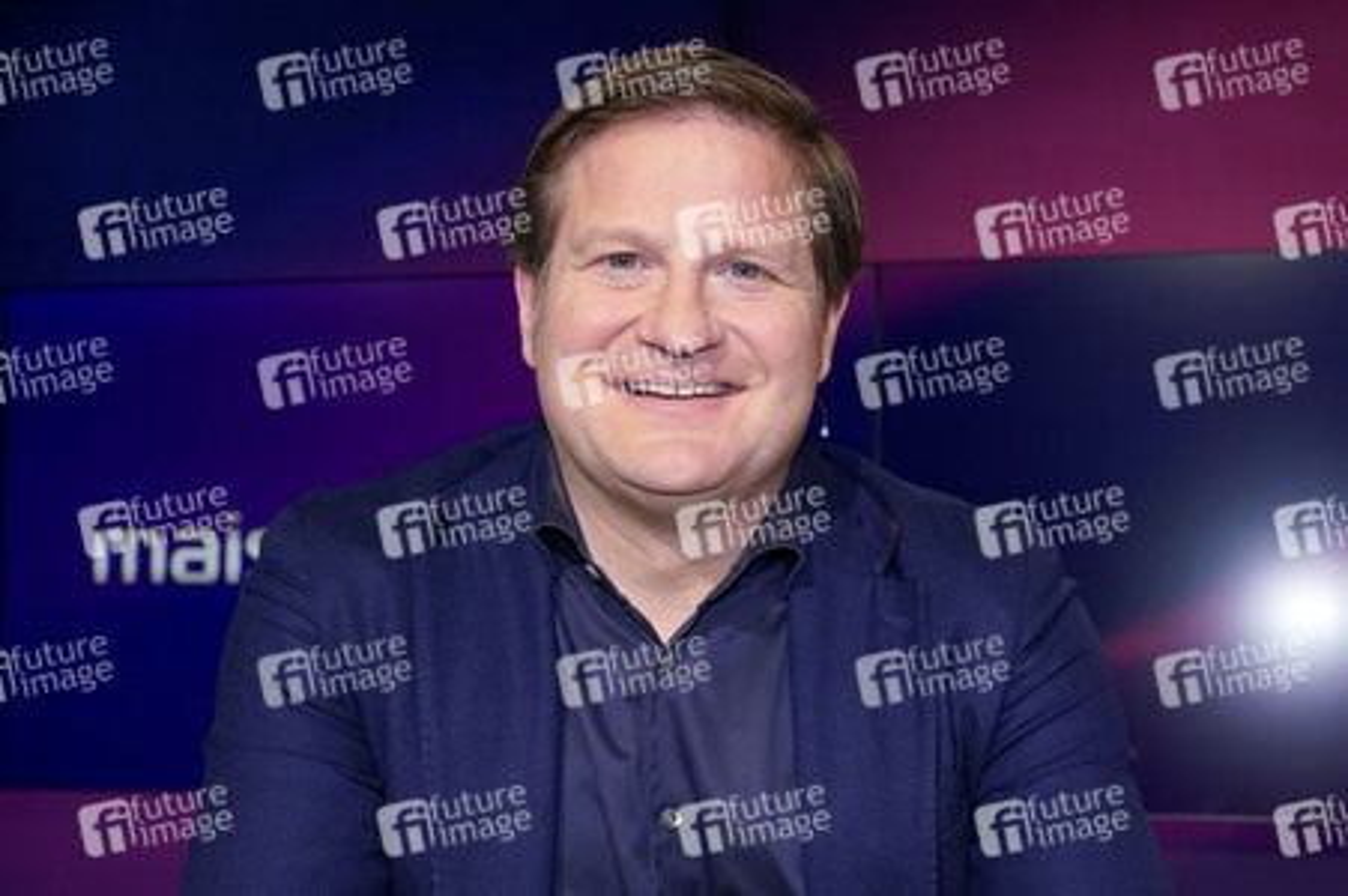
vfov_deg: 35.9
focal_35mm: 37
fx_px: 1384
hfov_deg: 51.9
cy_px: 448
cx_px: 674
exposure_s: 1/200
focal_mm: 37
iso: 1600
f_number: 5
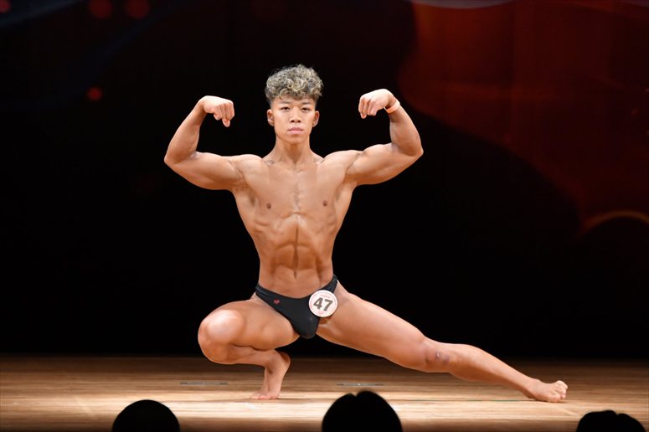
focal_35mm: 315
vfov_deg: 4.4
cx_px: 324
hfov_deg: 6.5
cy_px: 216
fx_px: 5676
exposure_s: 1/400
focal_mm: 210
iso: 4000
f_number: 5.6
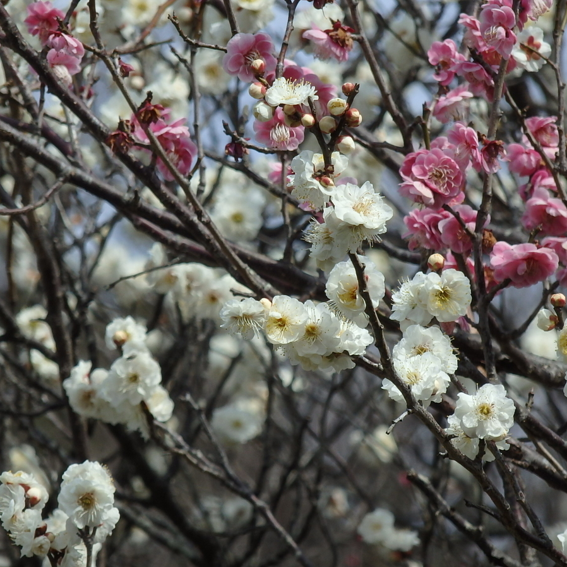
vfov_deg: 2.5
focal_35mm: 709
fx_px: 13139
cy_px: 284
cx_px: 264
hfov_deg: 2.5
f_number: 6.9
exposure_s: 1/500
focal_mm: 108
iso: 125
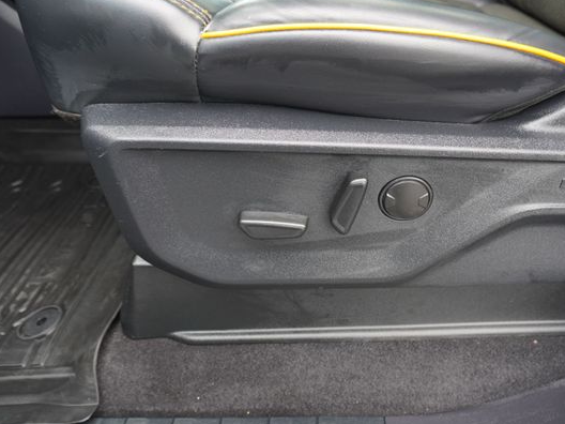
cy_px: 222
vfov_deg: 49.7
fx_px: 457
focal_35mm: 28
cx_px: 319
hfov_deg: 63.2
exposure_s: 1/60
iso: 160
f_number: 4
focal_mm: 16
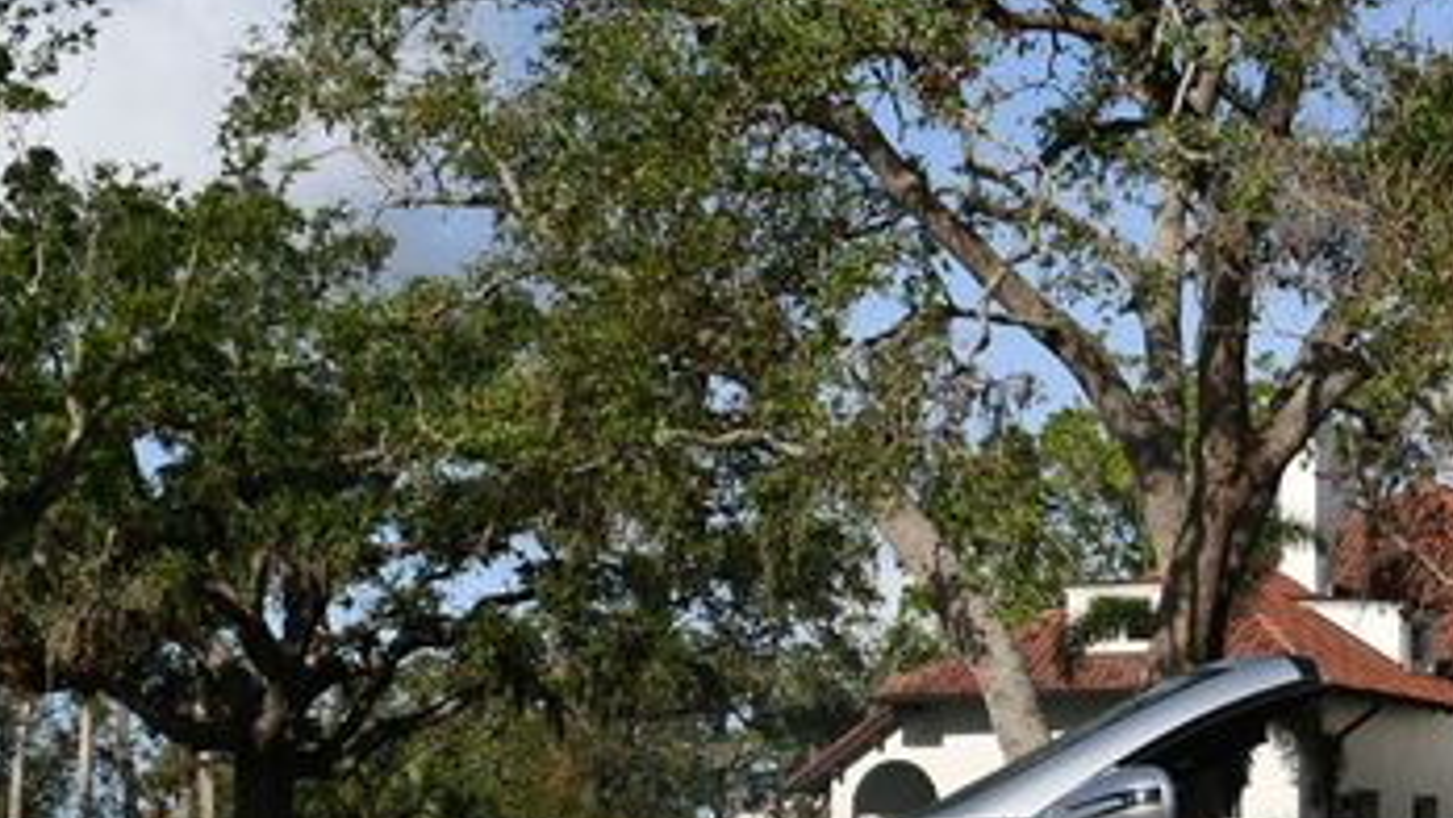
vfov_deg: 14.8
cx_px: 1232
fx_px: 3122
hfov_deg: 25.6
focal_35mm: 81
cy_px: 701
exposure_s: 1/400
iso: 100
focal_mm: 21
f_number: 10
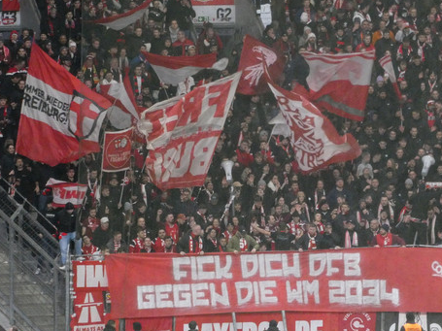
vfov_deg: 3.5
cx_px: 304
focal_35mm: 422
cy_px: 166
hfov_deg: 4.7
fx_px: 5387
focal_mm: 53.8
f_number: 5.8
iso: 1000
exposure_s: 1/125
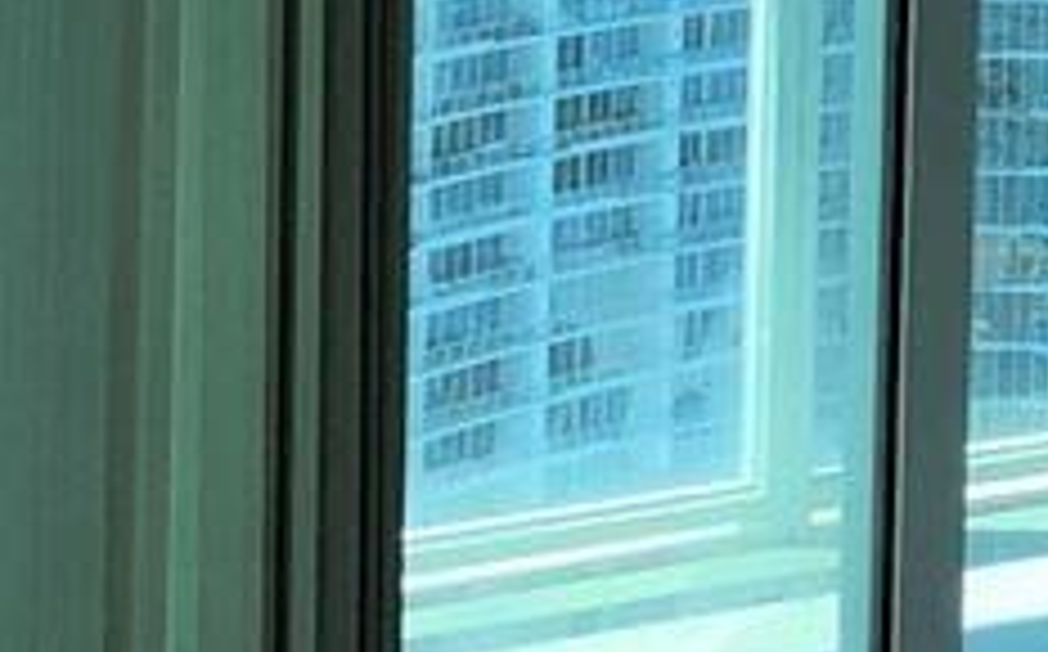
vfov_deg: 7.9
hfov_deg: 13.3
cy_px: -877
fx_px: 4365
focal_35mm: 153
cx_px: 1295
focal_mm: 4
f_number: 1.8
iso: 20
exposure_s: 1/676
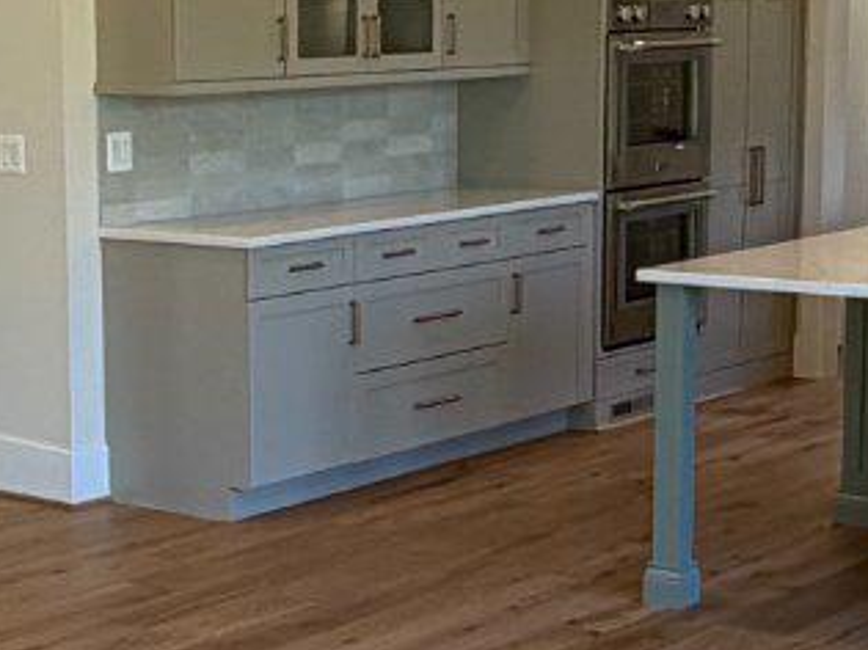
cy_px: 391
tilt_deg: -11.8
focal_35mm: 91
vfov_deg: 16.2
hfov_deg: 21.3
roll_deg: +1.4
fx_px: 2281
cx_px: 198
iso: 100
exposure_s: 1/120
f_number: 2.2
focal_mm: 2.22
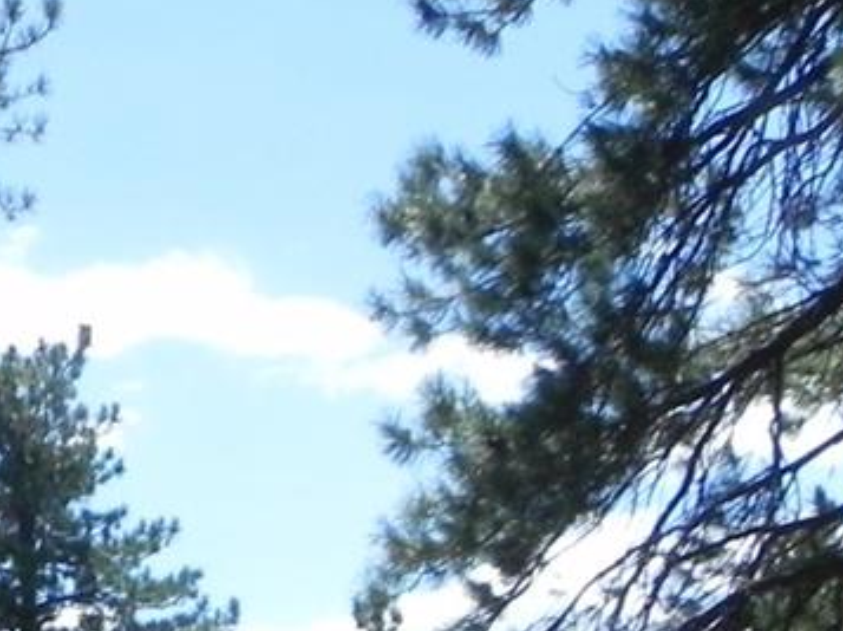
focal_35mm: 105
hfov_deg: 16.3
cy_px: 1229
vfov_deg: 12.5
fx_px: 2554
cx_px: -595
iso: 160
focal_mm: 4.6
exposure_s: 1/290
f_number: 6.3
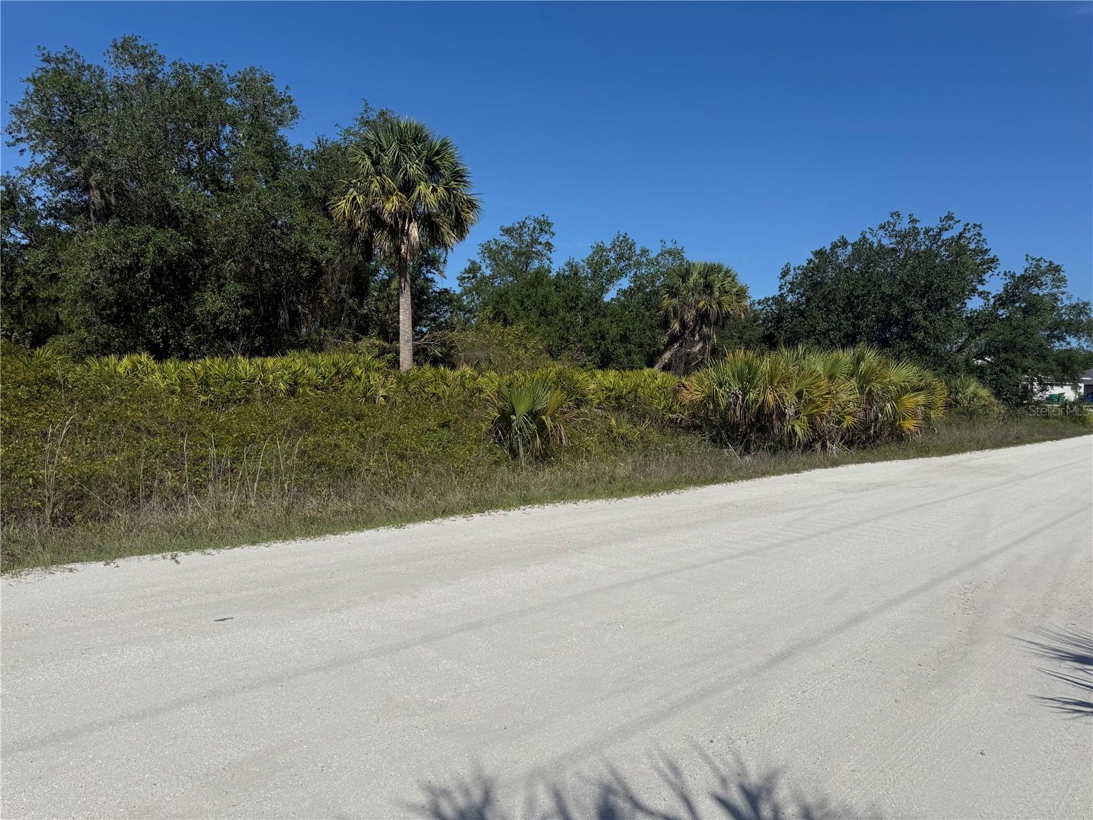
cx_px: 546
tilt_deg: -2.2
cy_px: 410
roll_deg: -3.3
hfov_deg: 71.6
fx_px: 758
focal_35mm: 24
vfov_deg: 56.8
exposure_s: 1/10309
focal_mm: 6.76
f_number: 1.78
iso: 80
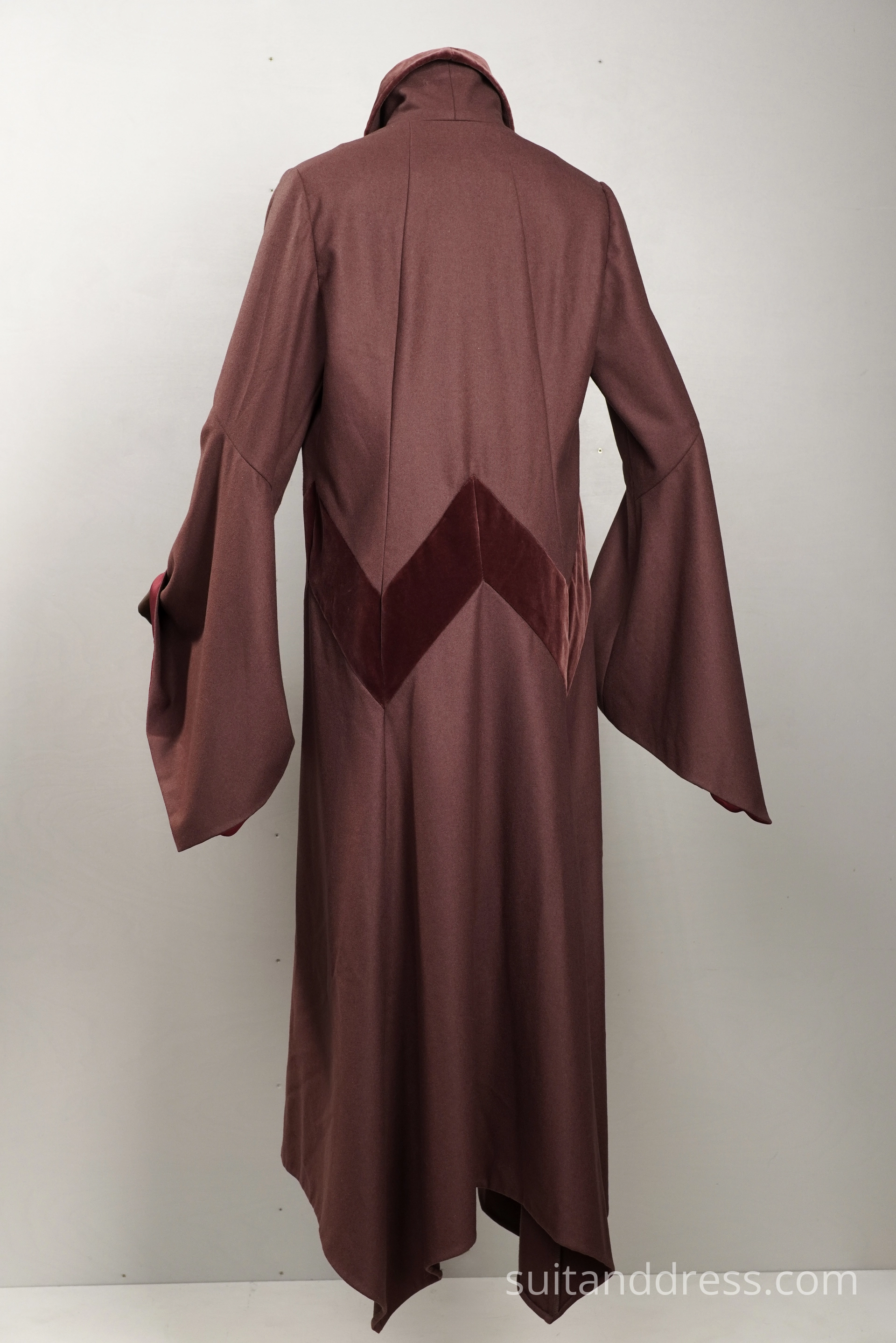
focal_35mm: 48
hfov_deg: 28.1
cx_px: 448
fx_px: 1792
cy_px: 672
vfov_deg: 41.1
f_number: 6.3
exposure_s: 1/40
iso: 400
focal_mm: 32
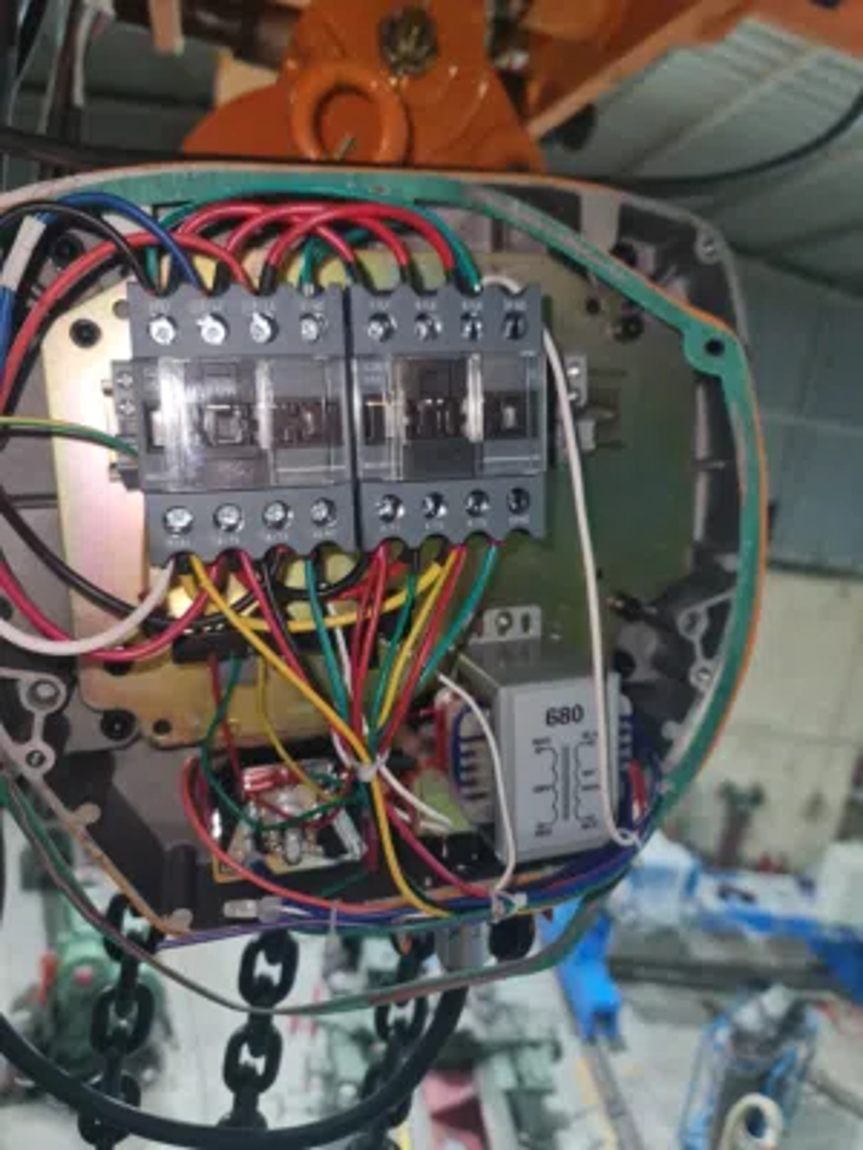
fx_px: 831
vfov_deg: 69.4
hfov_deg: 54.9
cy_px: 575
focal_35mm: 25
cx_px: 432
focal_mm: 7
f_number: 1.8
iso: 200
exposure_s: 1/50
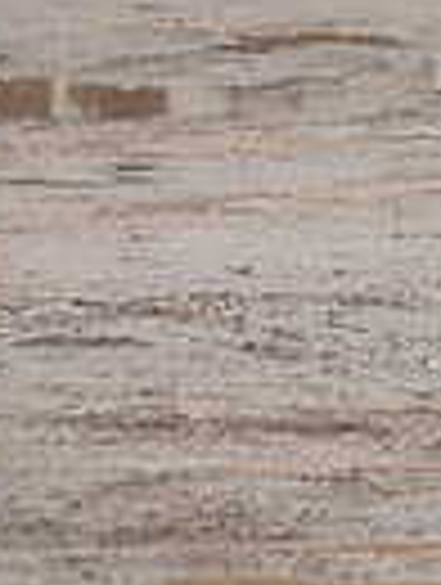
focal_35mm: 496
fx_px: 8398
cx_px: 954
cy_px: -230
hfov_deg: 3.0
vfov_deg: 4.0
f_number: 3.2
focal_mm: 116
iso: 1600
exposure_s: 1/800
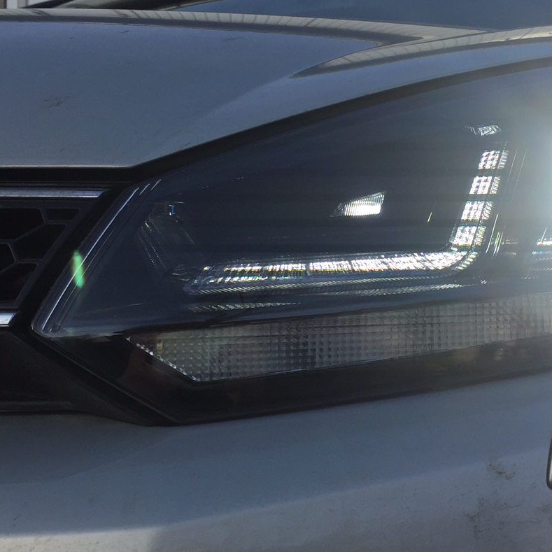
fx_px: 956
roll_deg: -1.0
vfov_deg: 32.2
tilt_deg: +2.5
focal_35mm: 53
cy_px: 242
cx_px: 367
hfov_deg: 31.9
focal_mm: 4.15
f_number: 2.2
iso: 32
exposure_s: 1/1647
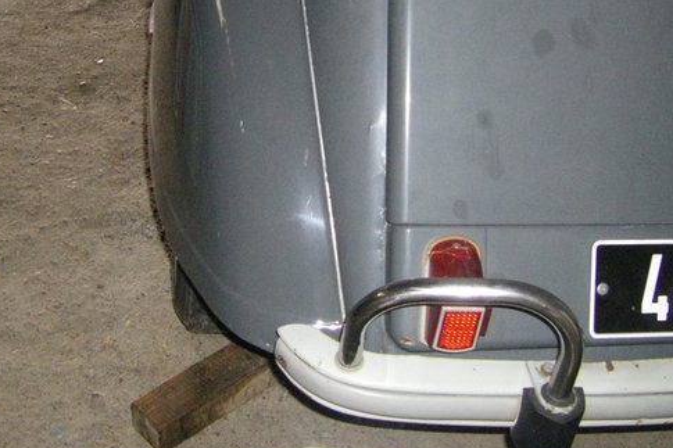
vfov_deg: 25.3
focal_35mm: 53
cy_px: 136
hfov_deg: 37.5
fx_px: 990
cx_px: 325
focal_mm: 6.3
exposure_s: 1/50
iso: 800
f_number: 3.5
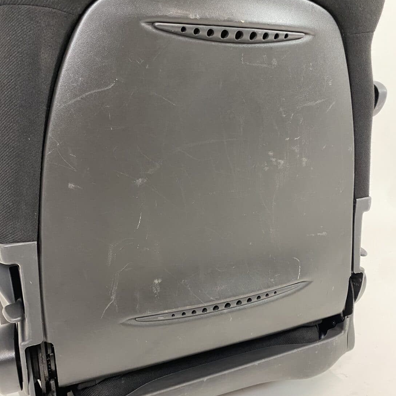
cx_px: 200
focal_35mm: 31
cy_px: 224
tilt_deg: -13.6
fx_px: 401
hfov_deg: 52.5
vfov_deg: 52.4
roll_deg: +1.0
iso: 320
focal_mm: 4.25
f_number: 1.8
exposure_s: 1/50
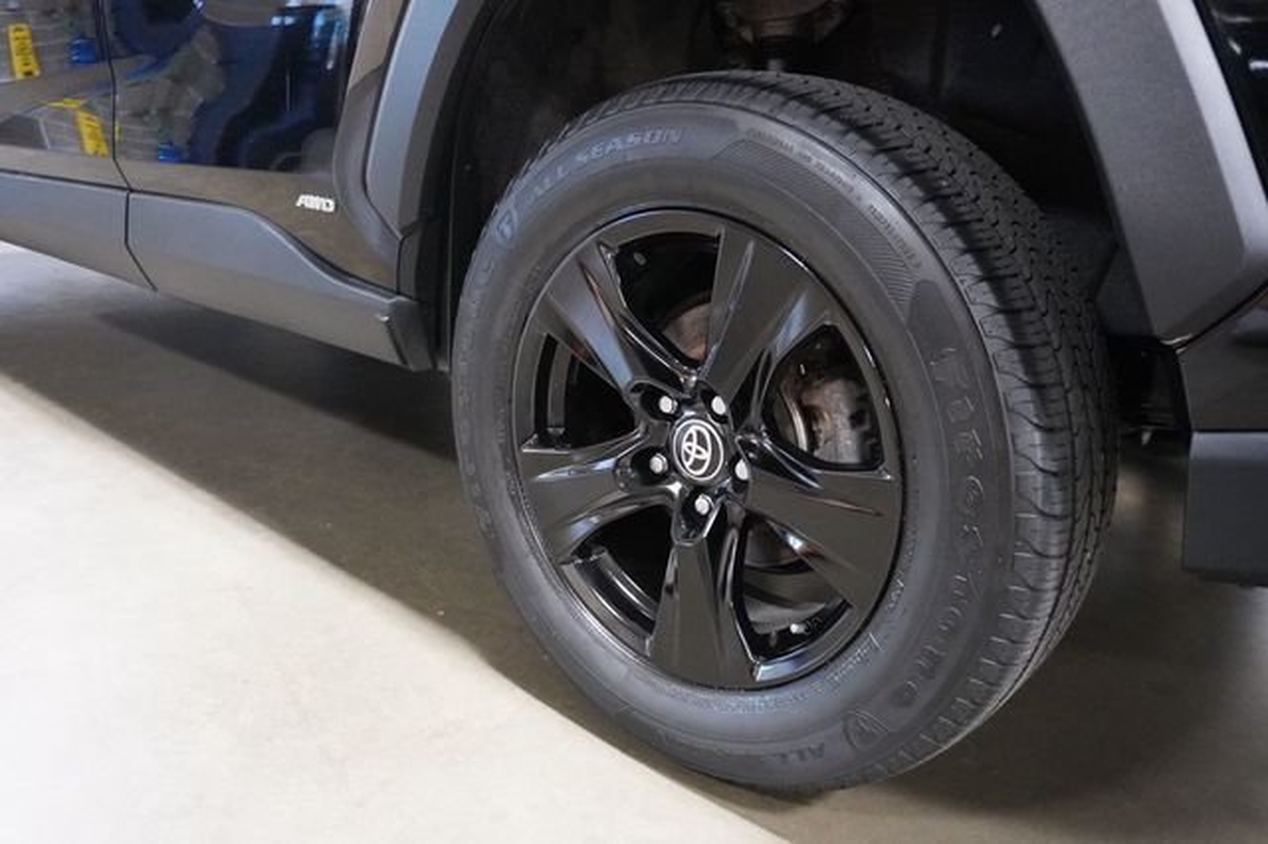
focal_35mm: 30
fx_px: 1056
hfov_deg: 62.0
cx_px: 634
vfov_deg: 43.6
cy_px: 422
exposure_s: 1/40
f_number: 4
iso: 6400
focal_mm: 20
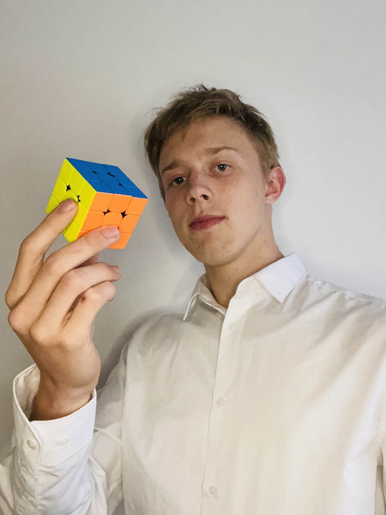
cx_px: 193
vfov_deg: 60.0
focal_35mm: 30
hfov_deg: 46.8
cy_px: 258
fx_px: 446
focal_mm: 2.71
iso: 800
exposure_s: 1/25
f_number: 2.2
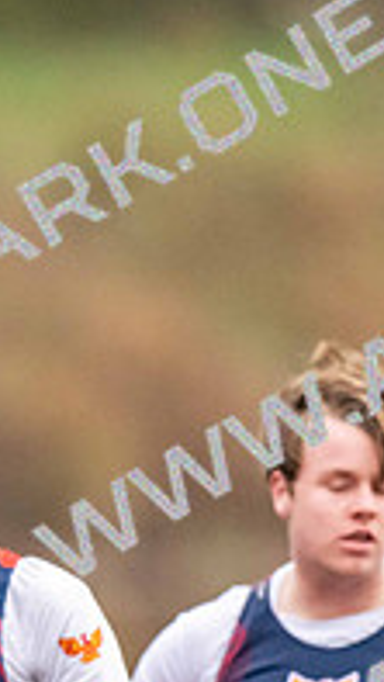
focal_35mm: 1855
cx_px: -218
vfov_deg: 1.2
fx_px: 33535
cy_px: 635
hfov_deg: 0.7
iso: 4500
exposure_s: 1/2500
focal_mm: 600
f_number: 4
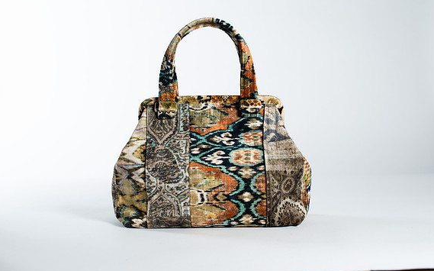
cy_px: 129
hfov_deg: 38.9
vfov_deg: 24.8
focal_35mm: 52
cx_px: 219
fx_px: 615
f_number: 6.3
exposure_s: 1/200
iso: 200
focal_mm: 50
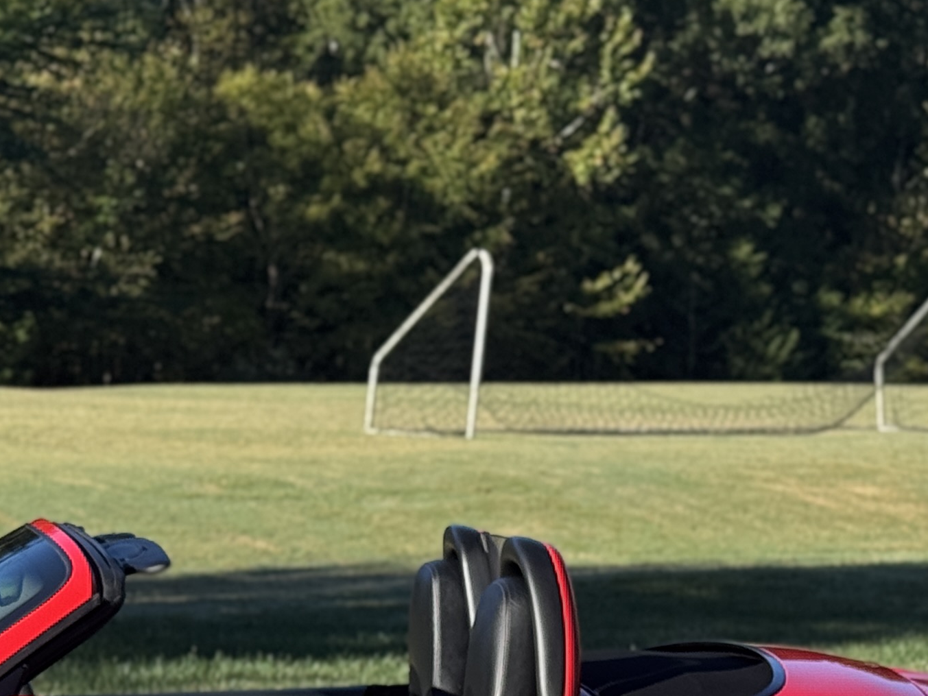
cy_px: 973
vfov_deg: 10.1
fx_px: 3834
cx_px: 184
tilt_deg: -9.5
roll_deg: -0.6
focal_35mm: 143
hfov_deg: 13.7
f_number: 1.78
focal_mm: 6.76
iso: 64
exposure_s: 1/1984
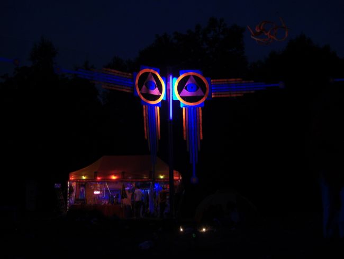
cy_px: 130
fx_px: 378
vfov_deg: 37.7
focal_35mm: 38
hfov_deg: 49.0
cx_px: 172
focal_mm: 7.9
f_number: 2.8
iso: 200
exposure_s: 1/2
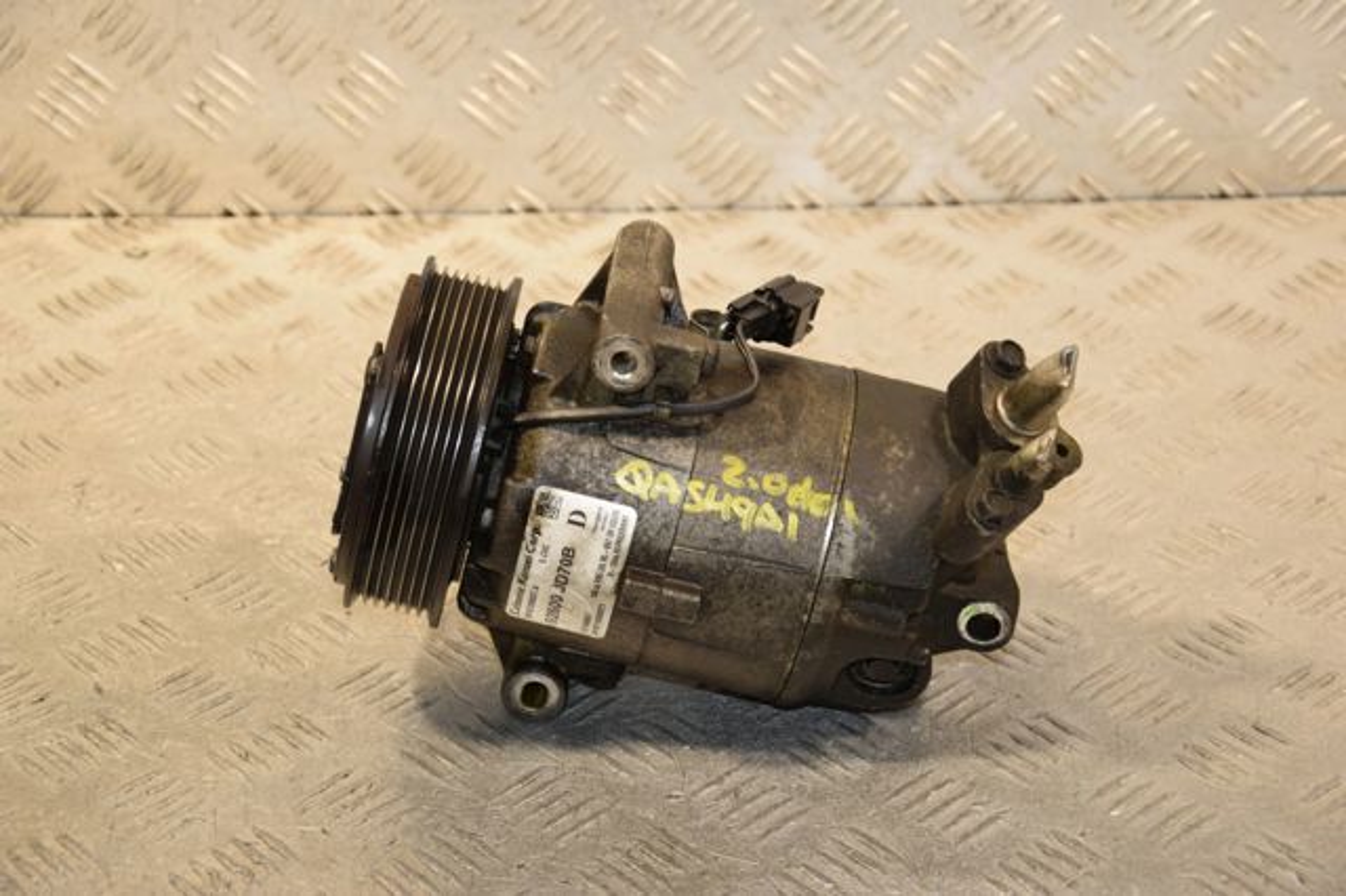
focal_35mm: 78
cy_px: 448
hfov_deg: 26.0
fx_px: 2915
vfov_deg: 17.5
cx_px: 673
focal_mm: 52
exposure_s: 1/200
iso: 800
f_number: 5.6
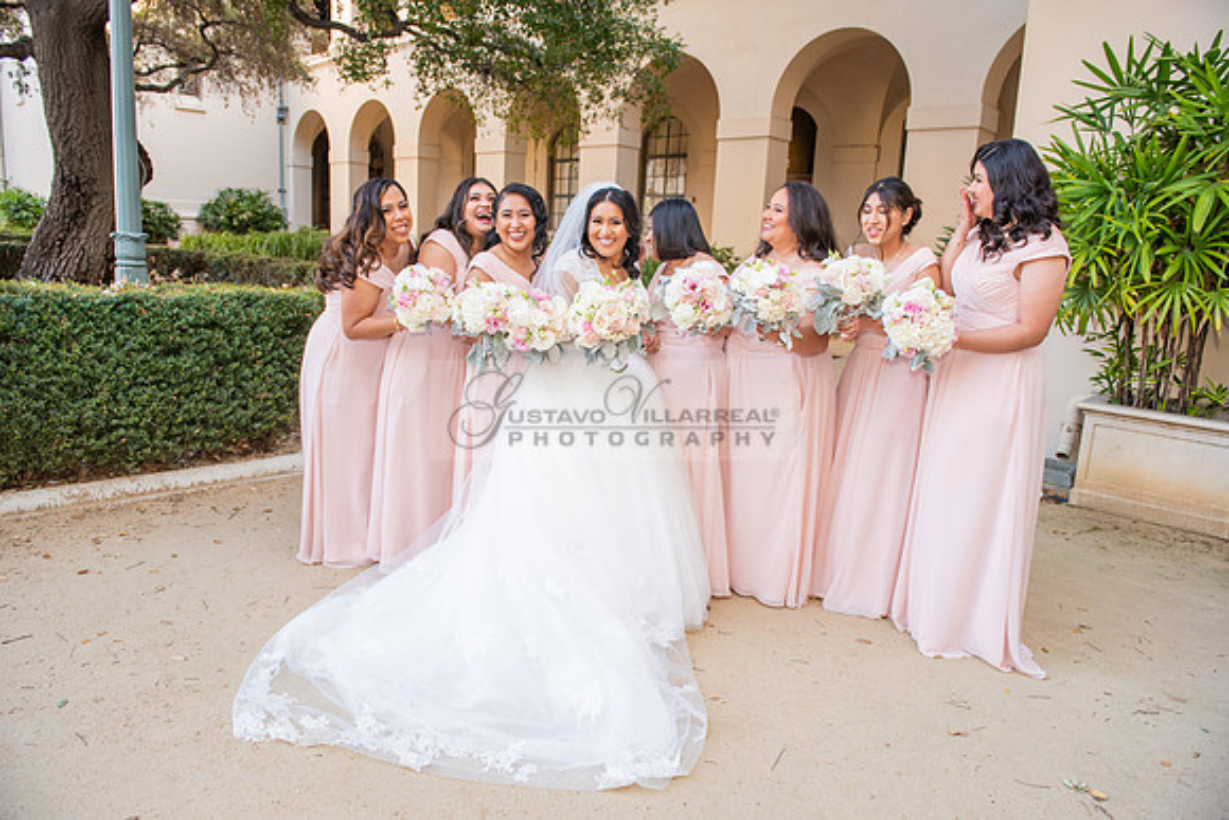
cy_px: 410
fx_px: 819
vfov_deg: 53.2
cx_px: 614
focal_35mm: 24
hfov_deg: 73.7
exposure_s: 1/200
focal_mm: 24
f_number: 4.5
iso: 640
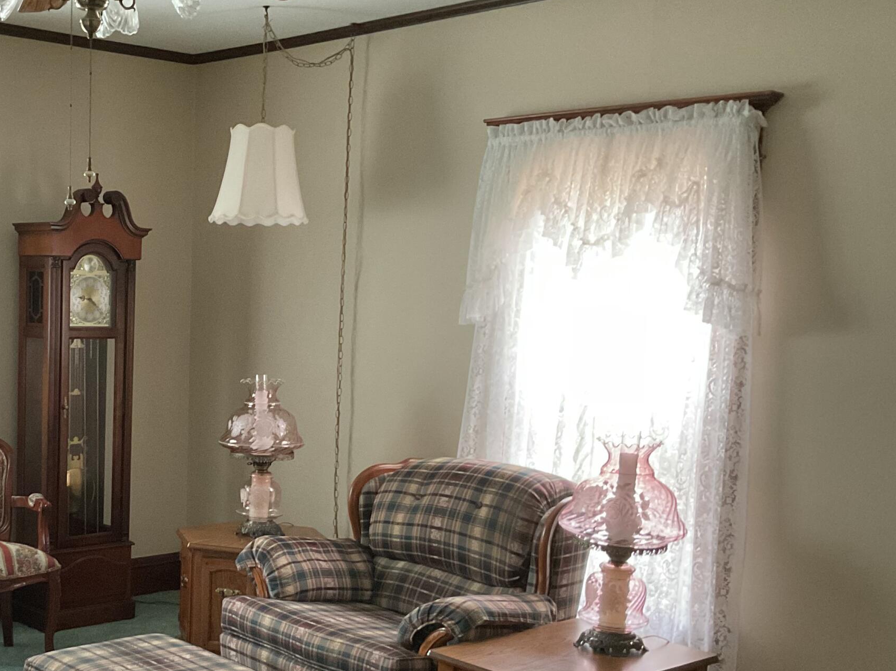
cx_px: 172
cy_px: 469
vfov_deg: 28.3
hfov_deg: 36.2
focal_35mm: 51
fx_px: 1320
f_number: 1.8
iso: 200
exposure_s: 1/40
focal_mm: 3
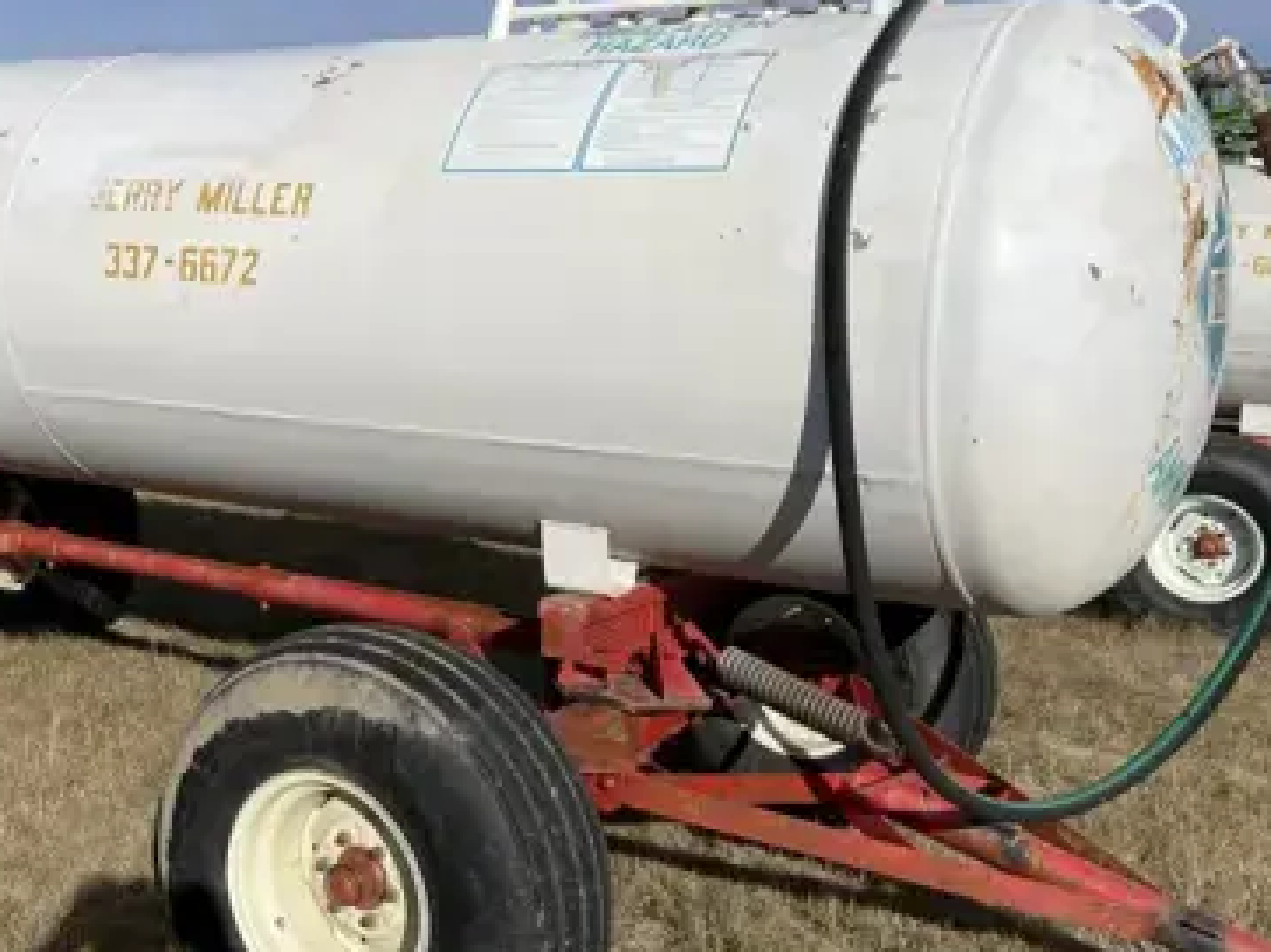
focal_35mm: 46
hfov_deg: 40.3
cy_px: 464
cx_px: 341
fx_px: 1688
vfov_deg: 31.5
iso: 32
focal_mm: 5.1
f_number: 1.6
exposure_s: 1/8547
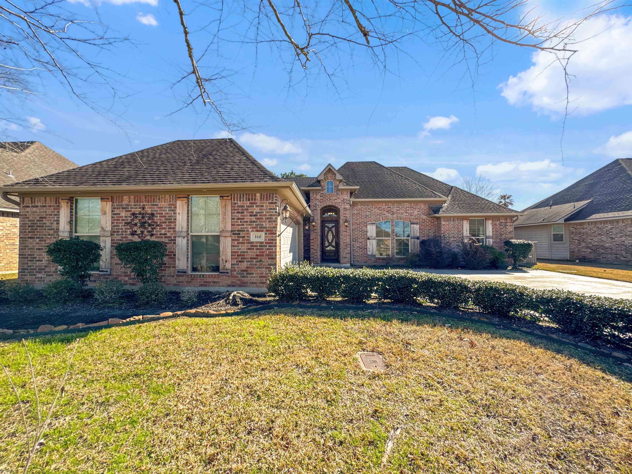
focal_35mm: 14
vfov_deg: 85.7
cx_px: 316
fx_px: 256
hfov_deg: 102.1
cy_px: 237
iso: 40
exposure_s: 1/900
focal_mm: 2.22
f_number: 2.2
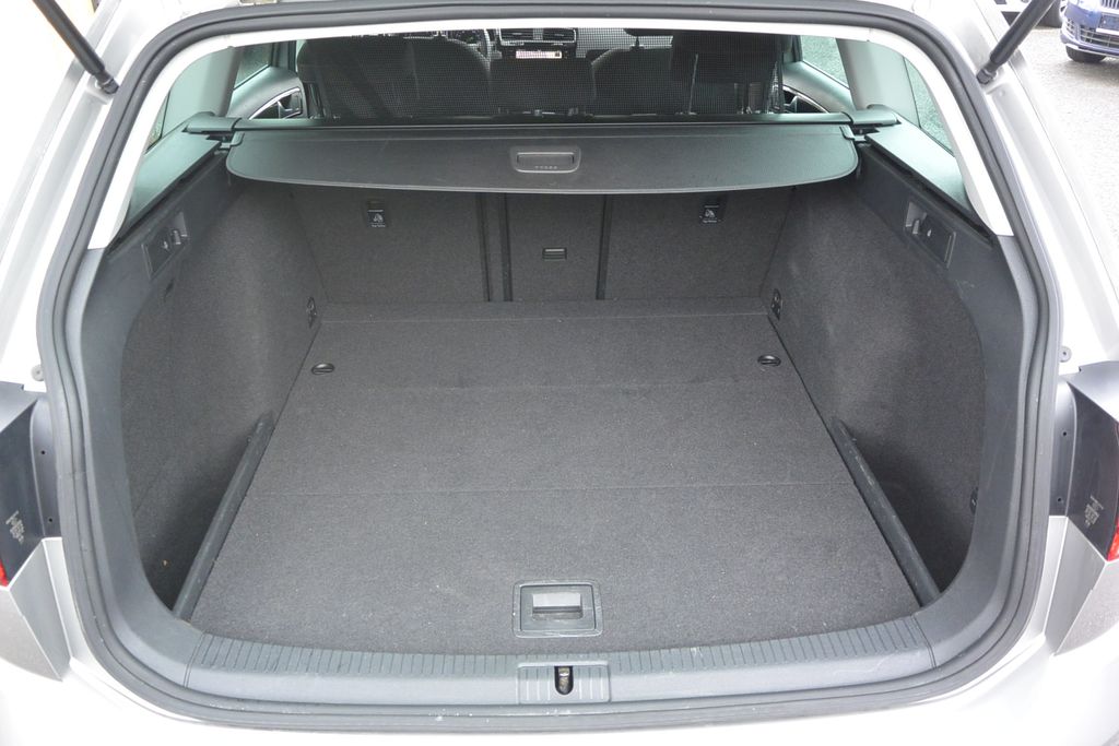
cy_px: 373
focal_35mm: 27
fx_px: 839
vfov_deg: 47.9
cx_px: 560
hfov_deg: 67.4
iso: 400
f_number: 3.5
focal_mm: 10
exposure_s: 1/100
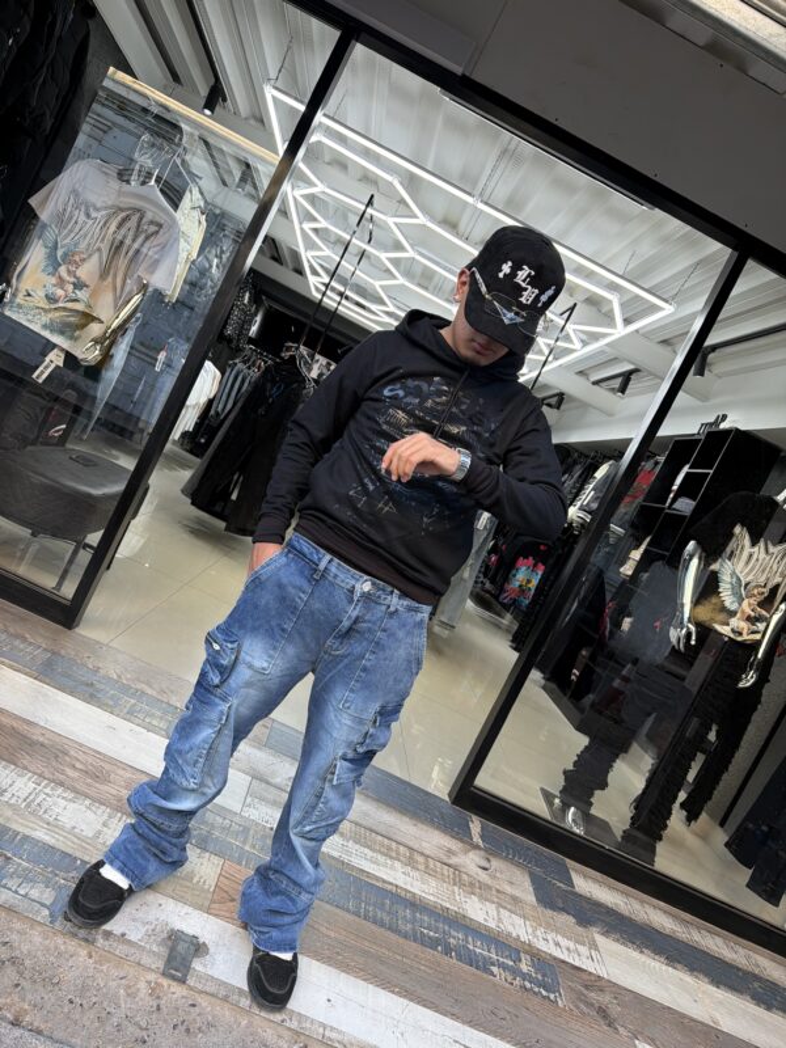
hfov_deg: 56.8
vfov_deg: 71.6
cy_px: 524
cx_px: 393
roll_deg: -26.5
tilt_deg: -2.8
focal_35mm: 24
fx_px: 727
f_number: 1.78
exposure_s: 1/203
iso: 125
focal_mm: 6.76
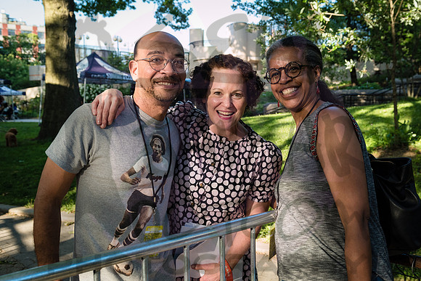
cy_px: 143
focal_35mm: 40
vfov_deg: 33.7
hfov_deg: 48.7
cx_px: 235
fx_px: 464
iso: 800
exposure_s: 1/640
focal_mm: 32
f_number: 4
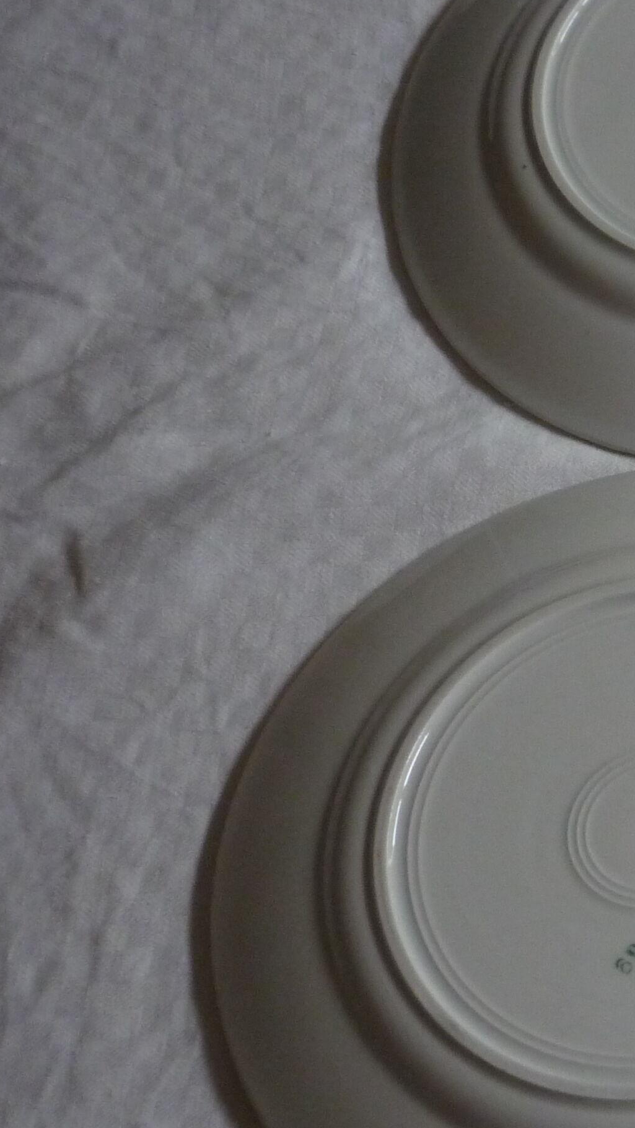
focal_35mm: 72
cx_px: 1116
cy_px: 641
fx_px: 2155
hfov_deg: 14.8
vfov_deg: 29.3
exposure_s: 1/30
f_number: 2.8
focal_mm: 5.5
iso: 200
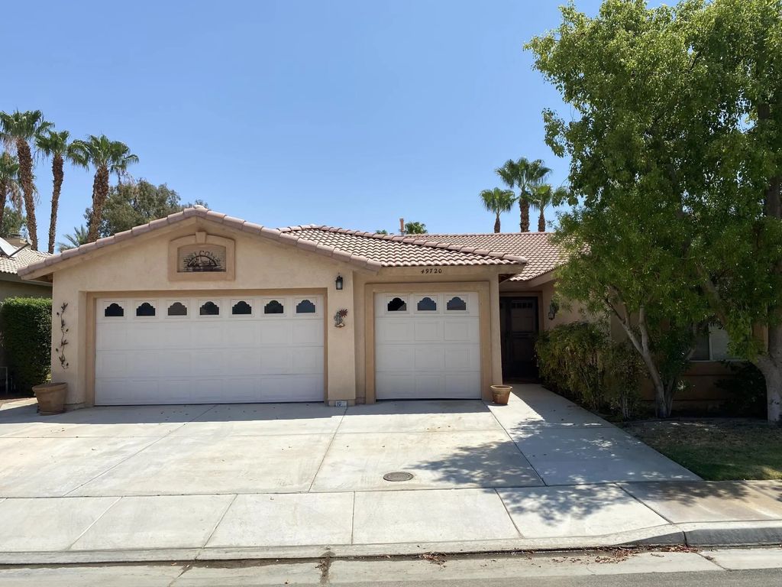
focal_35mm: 26
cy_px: 294
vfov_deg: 53.1
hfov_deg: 67.3
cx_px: 391
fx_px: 587
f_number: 1.8
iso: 32
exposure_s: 1/4115
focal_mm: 4.25
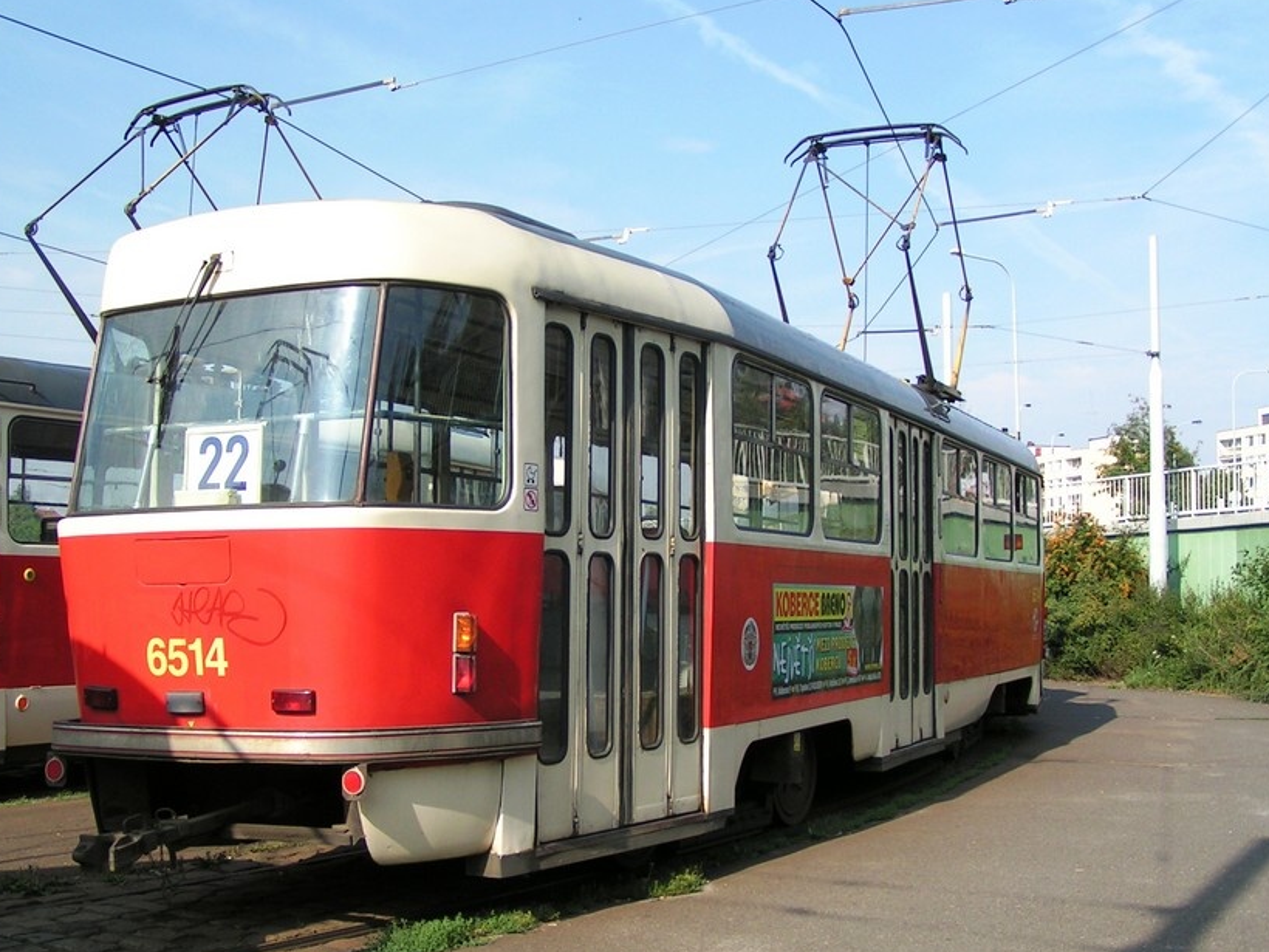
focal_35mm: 45
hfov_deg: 42.1
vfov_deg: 32.2
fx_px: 1650
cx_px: 599
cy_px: 502
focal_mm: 6.3
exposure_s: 1/1000
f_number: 3.2
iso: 50
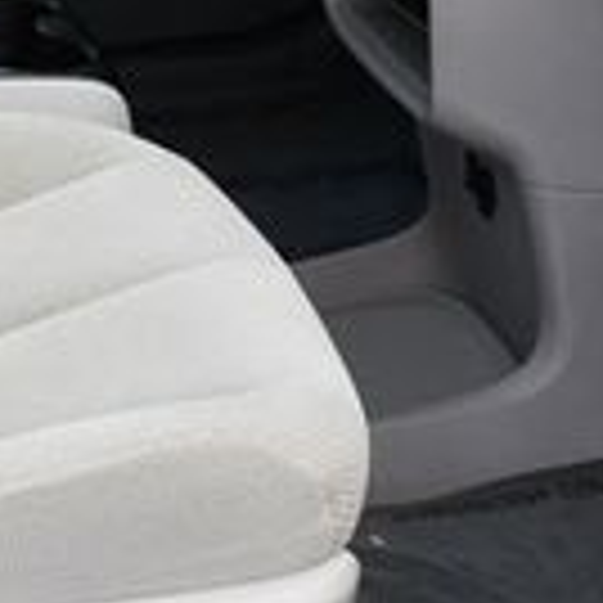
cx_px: 248
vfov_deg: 11.9
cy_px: 58
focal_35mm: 146
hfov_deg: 12.0
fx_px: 2877
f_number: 5.6
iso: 250
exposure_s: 1/250
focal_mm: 18
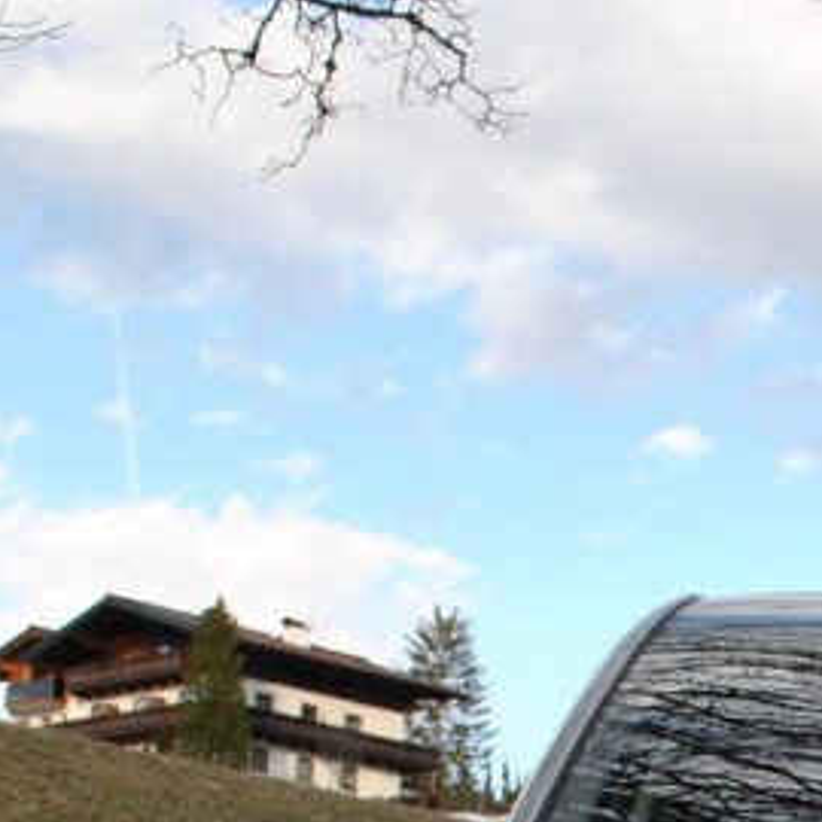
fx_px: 3358
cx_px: 1187
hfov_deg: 13.3
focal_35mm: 125
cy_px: 1175
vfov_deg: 13.3
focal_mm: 22
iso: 100
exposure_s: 1/160
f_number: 6.3
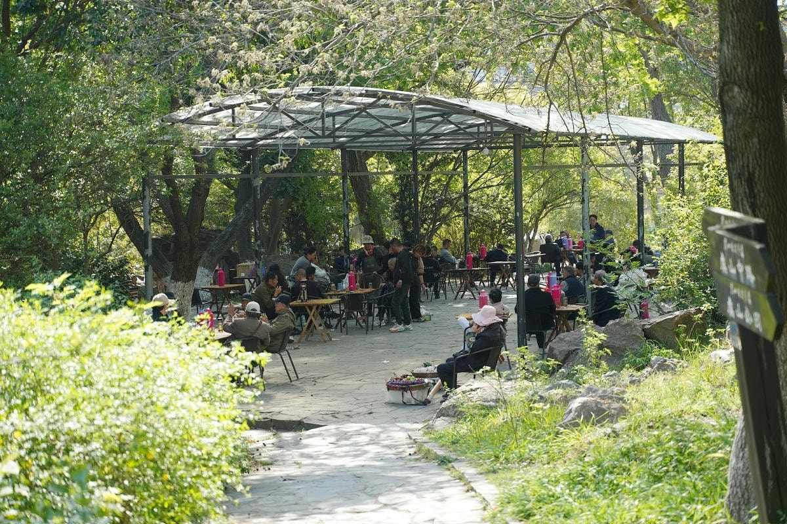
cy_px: 262
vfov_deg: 18.2
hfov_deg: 27.0
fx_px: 1639
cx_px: 394
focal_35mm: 75
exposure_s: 1/160
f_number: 4
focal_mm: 75
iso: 250
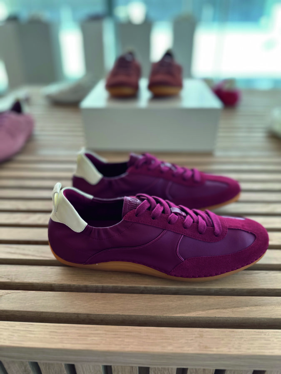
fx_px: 260
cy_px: 187
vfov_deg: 71.6
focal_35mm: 24
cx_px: 140
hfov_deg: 56.8
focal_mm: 6.86
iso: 80
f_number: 1.78
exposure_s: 1/121
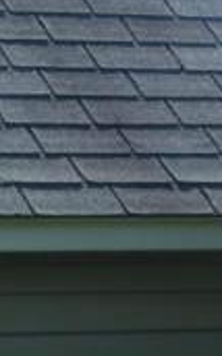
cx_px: -389
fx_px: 2778
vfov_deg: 7.3
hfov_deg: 4.4
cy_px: 246
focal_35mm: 286
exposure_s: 1/160
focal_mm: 28
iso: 100
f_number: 6.3
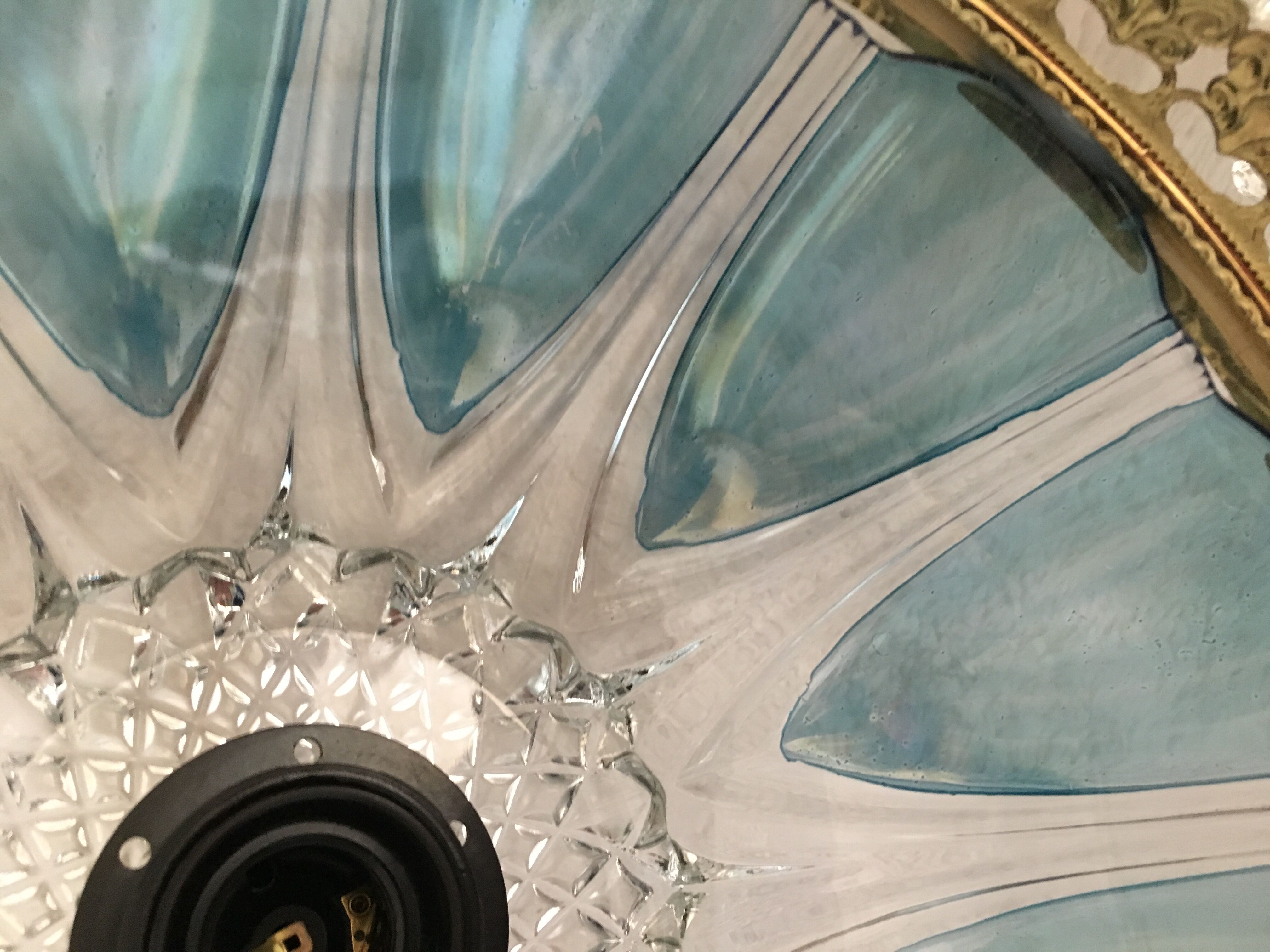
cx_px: 635
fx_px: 1064
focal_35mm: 29
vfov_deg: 48.2
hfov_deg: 61.7
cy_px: 476
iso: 400
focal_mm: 4.15
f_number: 2.2
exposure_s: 1/17
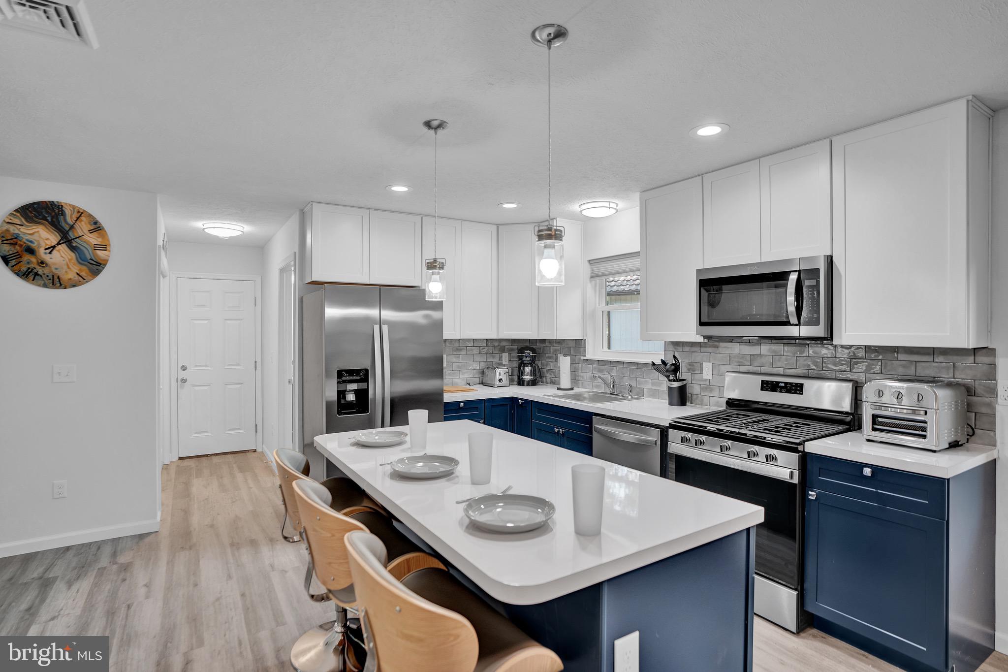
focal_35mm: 17
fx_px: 476
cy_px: 336
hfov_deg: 93.3
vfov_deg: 70.4
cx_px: 504
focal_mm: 17
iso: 400
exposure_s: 1/125
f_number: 2.8
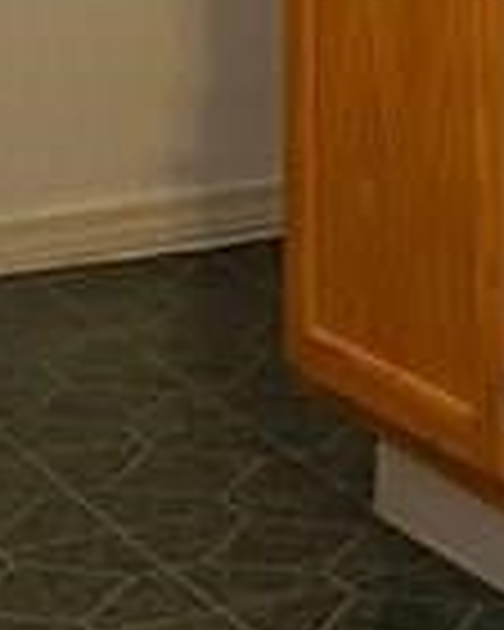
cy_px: -731
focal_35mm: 185
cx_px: 770
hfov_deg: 8.2
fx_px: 3449
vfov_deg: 9.6
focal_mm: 27
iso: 2000
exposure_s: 1/200
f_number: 2.8
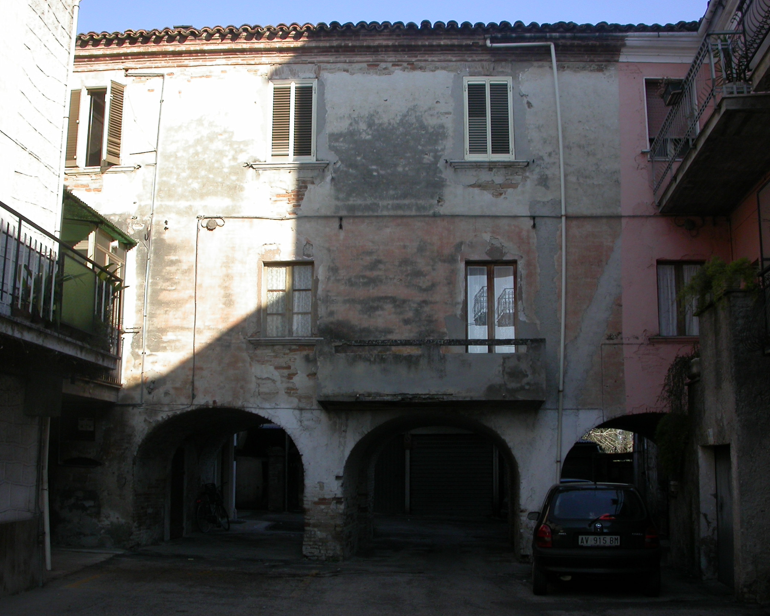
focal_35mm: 40
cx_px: 377
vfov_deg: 37.3
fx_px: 911
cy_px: 305
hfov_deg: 45.8
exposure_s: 1/232
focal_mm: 7.85
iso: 100
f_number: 6
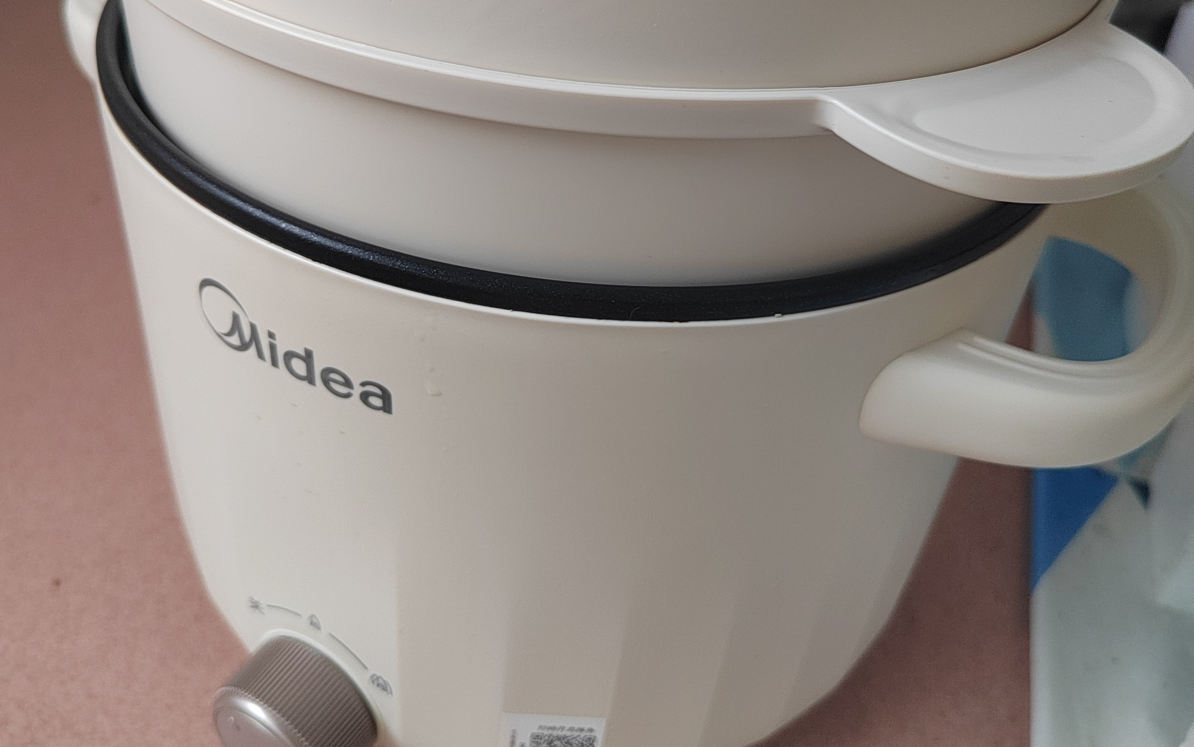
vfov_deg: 37.3
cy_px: 178
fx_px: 1074
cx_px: 588
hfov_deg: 58.1
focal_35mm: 33
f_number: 1.9
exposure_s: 1/100
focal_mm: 5.52
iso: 1316
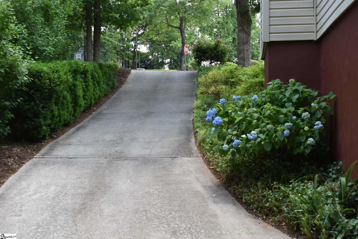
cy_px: 120
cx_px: 179
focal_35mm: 46
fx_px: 462
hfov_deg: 42.3
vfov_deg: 28.9
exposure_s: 1/250
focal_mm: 31
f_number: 5.6
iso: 320
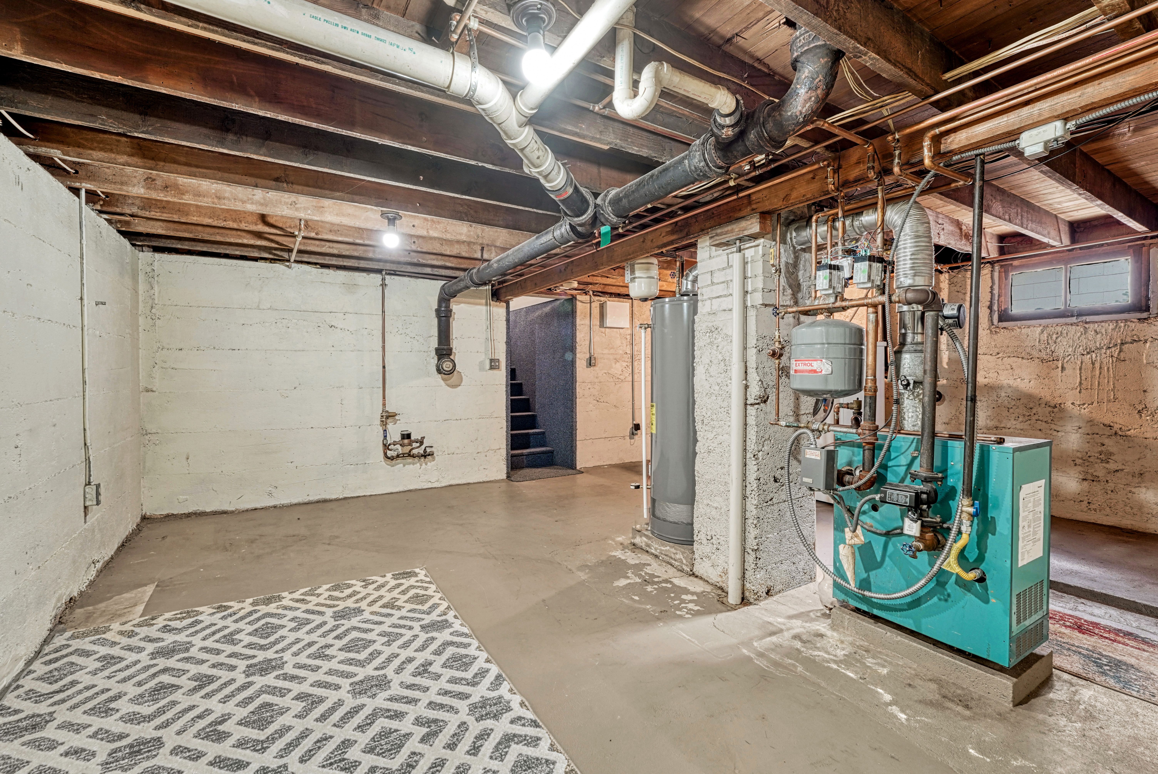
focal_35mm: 14
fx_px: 451
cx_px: 579
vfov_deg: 81.3
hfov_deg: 104.2
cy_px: 387
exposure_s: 1/30
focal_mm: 14
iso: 400
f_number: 8
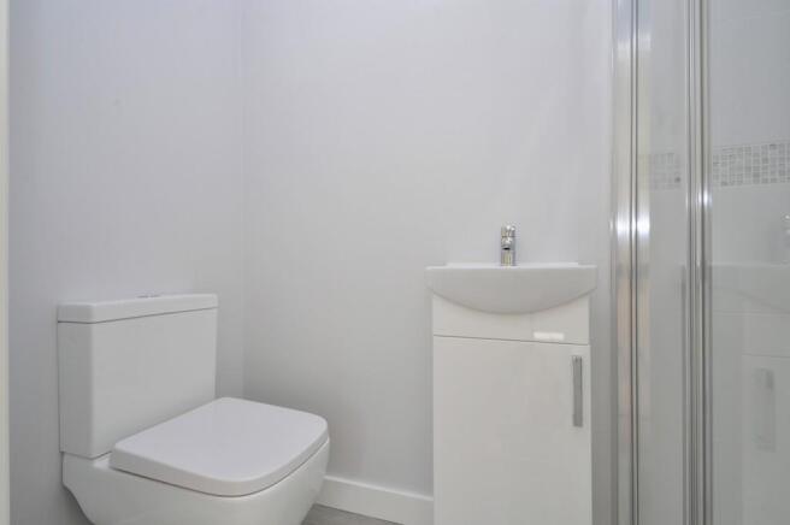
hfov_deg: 100.4
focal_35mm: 15
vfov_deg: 77.2
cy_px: 262
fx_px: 329
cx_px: 395
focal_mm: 10
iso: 200
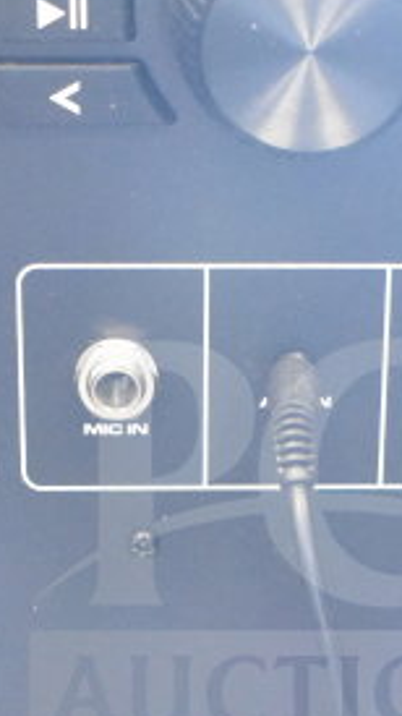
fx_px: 2688
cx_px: 321
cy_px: 547
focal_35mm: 142
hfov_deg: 8.5
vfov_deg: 15.1
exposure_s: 1/40
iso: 8000
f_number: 4
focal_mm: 27
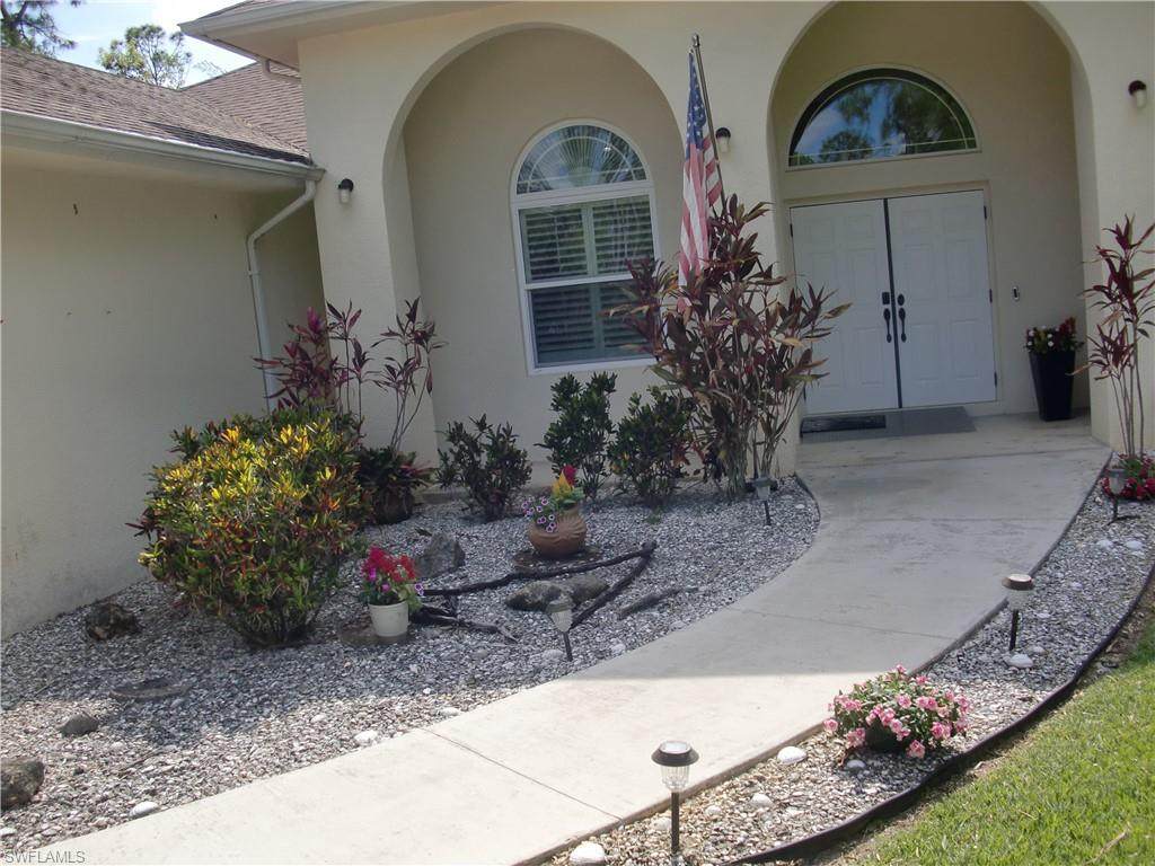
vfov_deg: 39.7
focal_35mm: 36
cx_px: 578
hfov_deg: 51.4
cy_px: 433
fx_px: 1201
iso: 64
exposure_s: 1/800
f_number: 2.8
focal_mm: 6.3
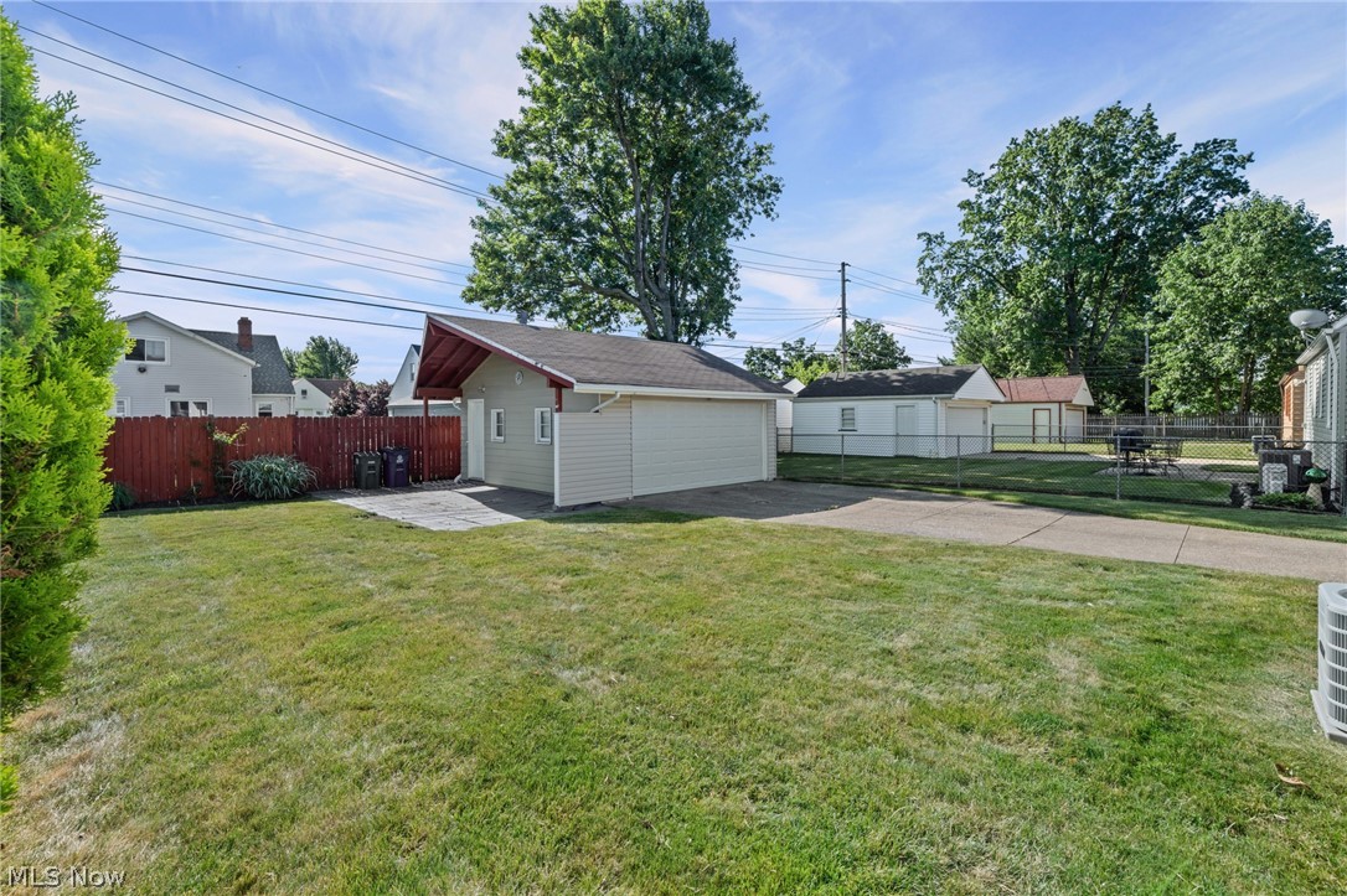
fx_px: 561
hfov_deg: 100.4
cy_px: 448
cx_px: 674
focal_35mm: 15
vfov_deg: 77.3
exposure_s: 1/200
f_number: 9
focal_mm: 15
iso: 250
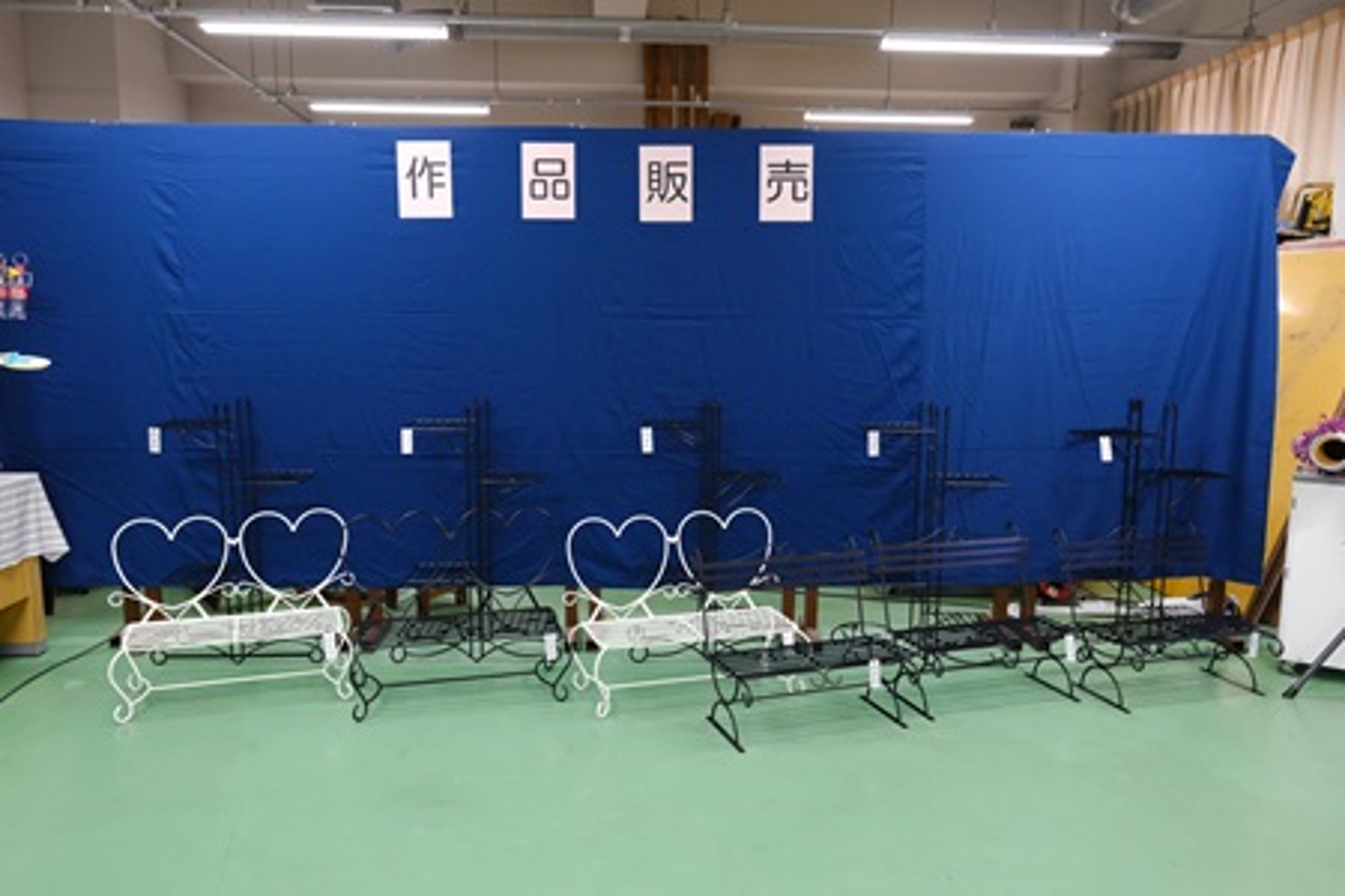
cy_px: 448
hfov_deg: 67.4
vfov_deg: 47.9
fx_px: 1009
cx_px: 672
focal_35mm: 27
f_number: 4.5
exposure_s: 1/125
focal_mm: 18
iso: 3200
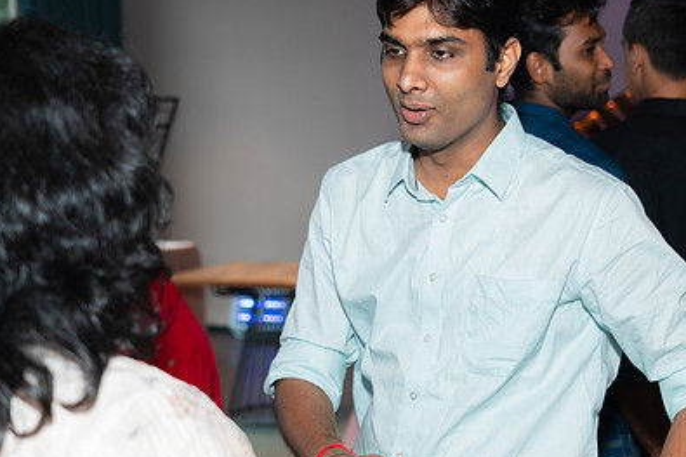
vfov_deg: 18.9
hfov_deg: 27.9
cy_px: 260
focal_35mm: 72
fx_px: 1371
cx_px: 469
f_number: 4
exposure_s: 1/160
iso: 1000
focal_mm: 49
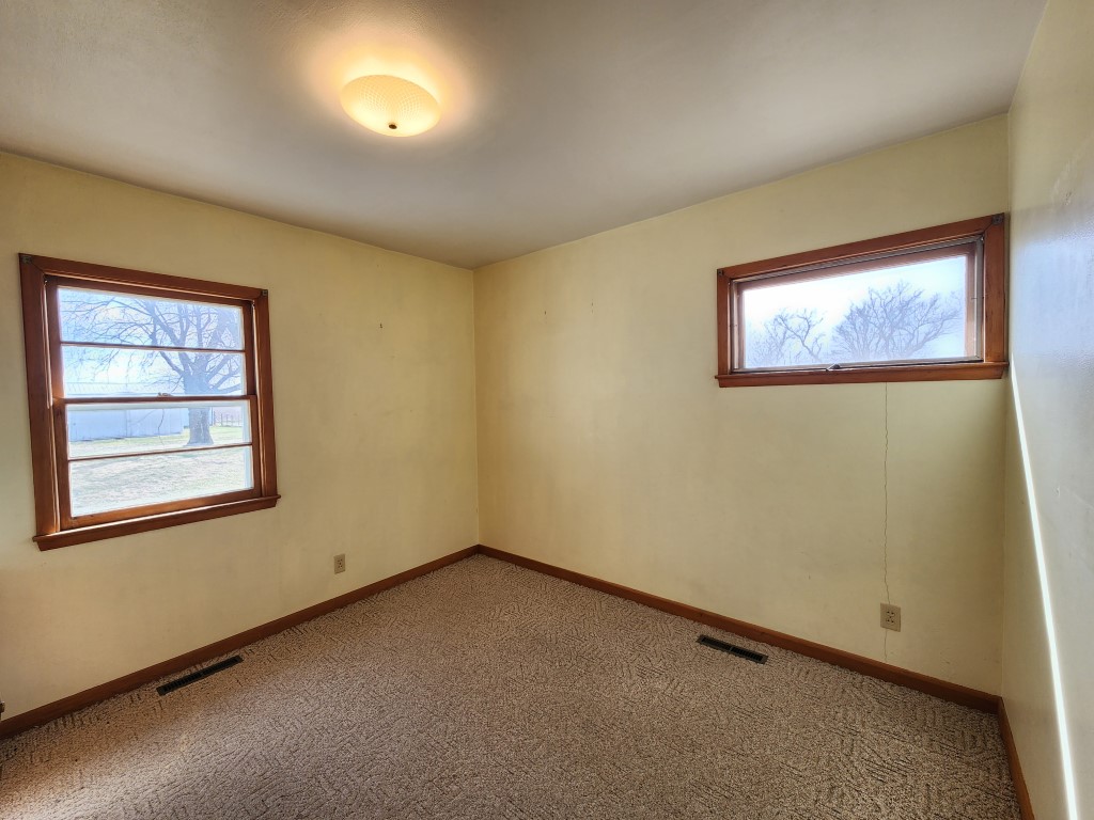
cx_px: 547
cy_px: 410
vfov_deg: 89.9
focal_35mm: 13
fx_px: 411
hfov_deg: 106.2
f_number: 2.2
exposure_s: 1/120
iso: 80
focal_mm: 2.2
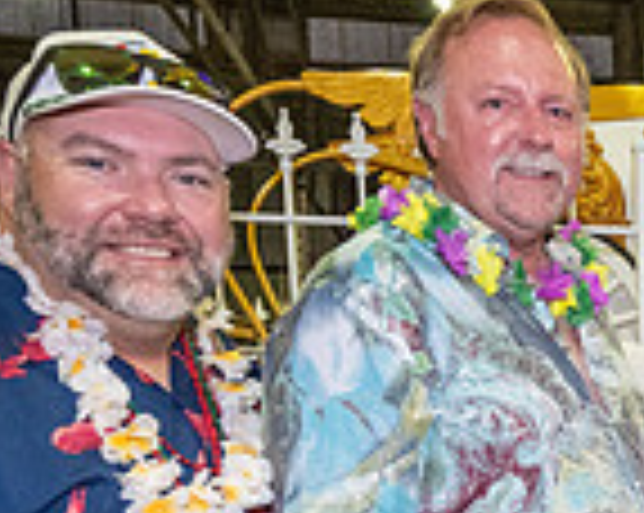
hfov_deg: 26.1
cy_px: 601
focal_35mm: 61
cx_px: 851
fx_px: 1161
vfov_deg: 23.1
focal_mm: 16
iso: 5000
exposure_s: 1/125
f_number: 4
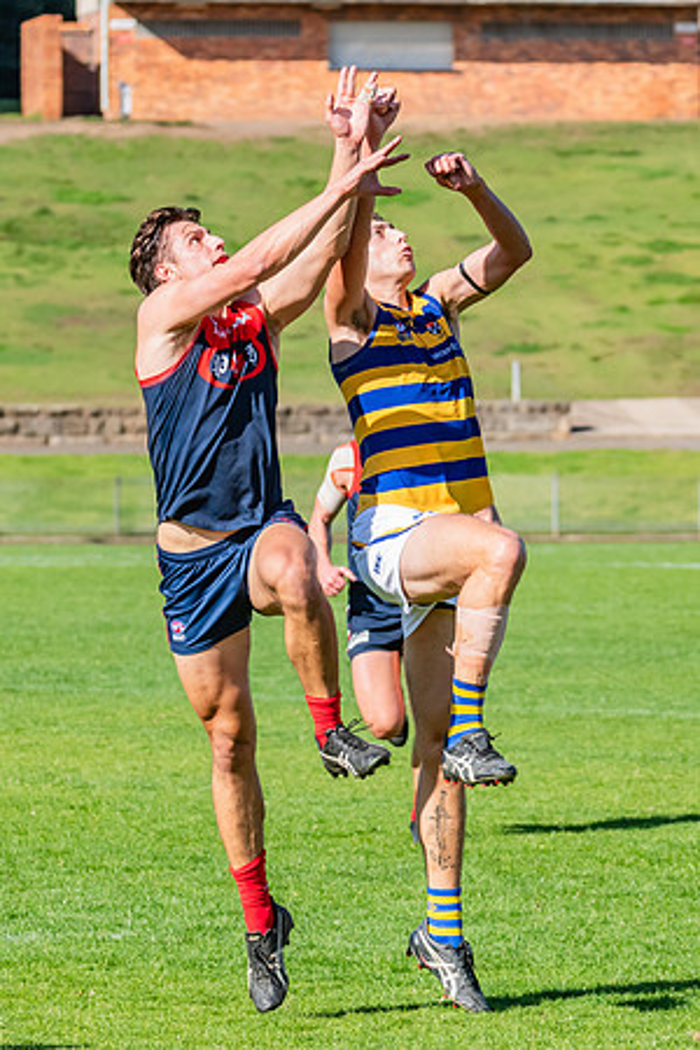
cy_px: 453
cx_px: 278
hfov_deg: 4.3
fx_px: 9290
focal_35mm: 319
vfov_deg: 6.5
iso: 800
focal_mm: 180
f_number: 8
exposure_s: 1/1600
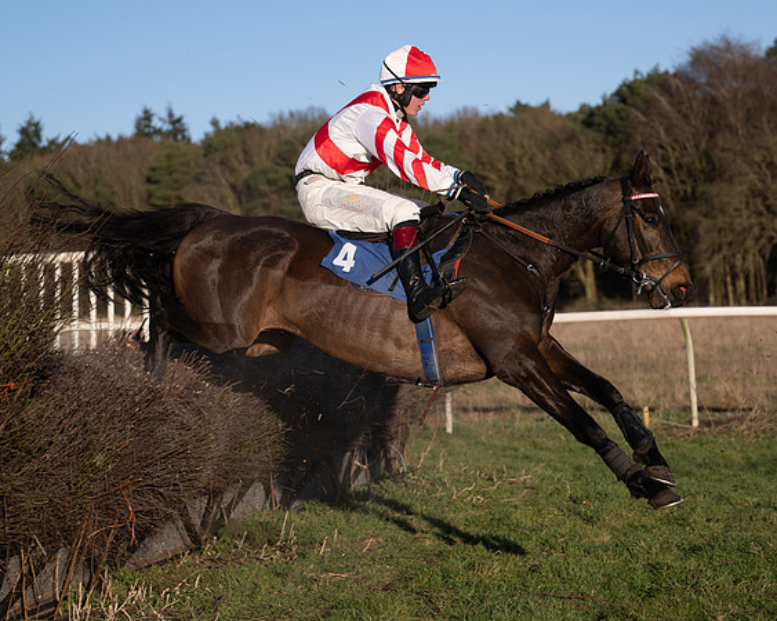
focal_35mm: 102
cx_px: 334
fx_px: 2351
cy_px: 377
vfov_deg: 15.0
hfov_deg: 18.8
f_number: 2.8
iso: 100
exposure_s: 1/2000
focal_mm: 70
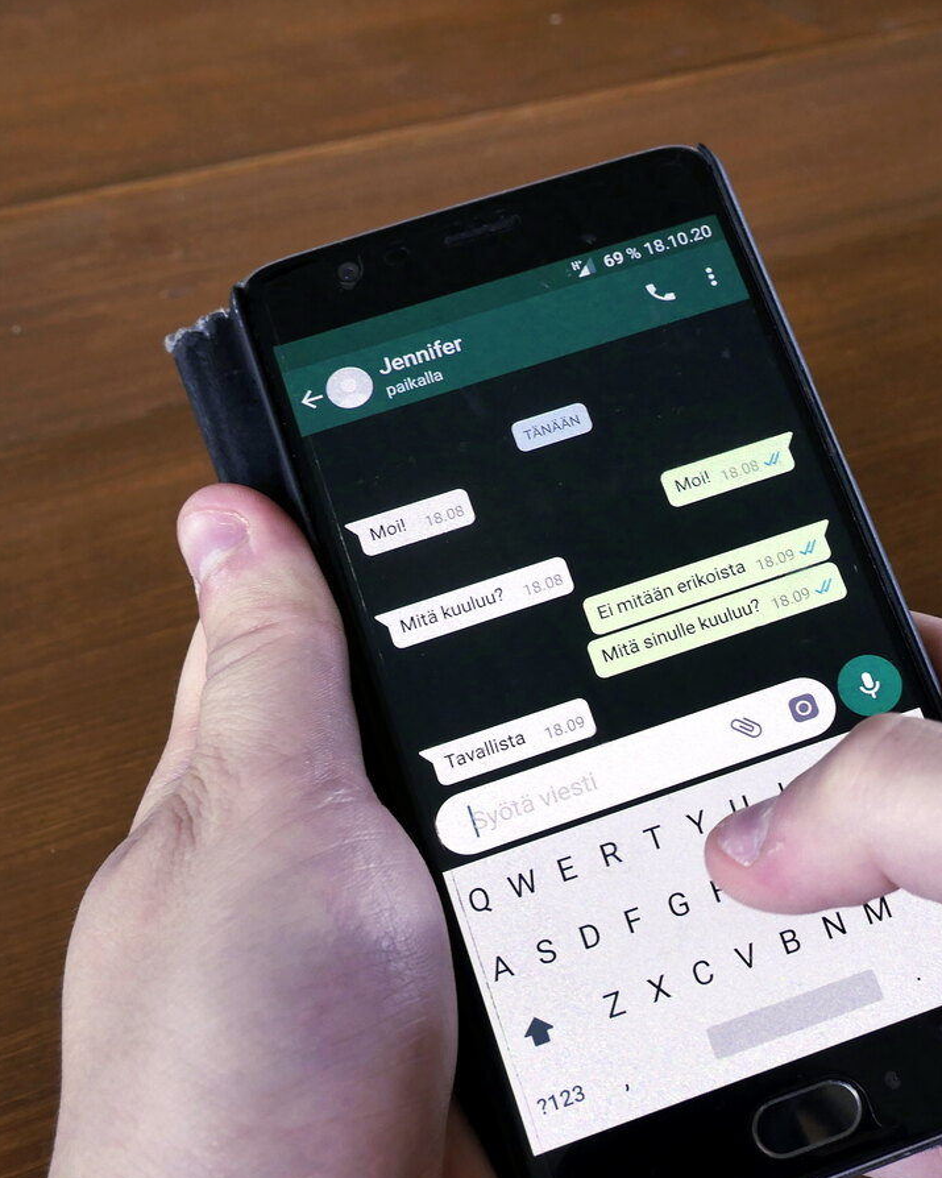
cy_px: 677
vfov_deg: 35.9
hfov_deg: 28.5
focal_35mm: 52
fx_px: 1812
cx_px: 750
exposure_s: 1/4
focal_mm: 17
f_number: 7.1
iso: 400
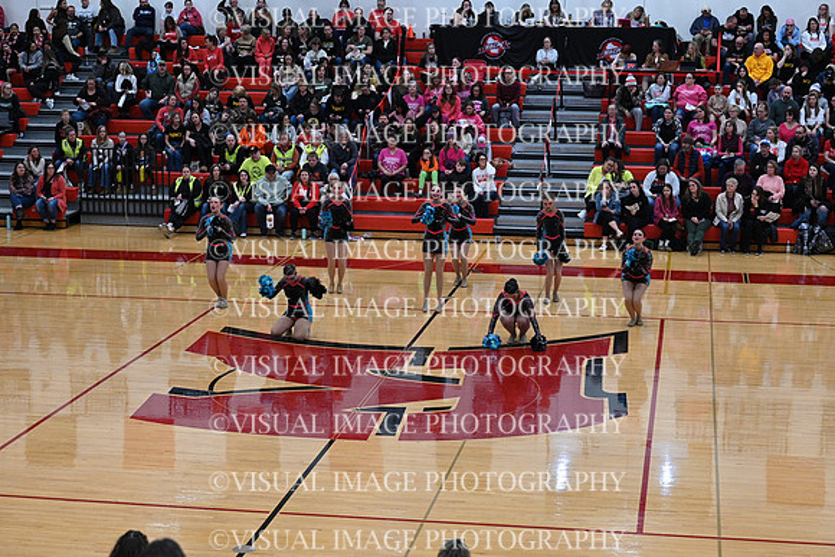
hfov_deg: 28.8
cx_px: 418
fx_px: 1624
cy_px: 278
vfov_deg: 19.5
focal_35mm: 70
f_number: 4
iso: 4000
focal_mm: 70
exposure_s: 1/400
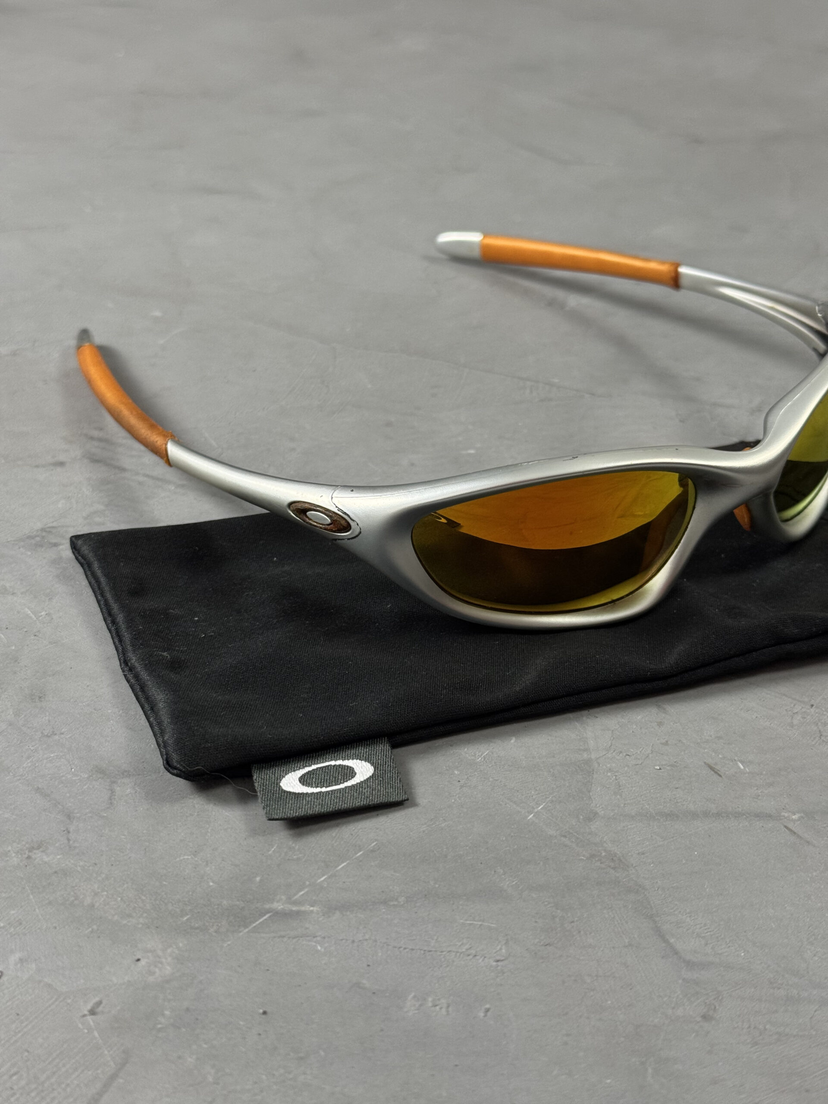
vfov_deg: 39.7
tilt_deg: -33.1
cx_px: 414
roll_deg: -4.0
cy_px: 552
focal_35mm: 48
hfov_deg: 30.3
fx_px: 1531
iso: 125
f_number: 1.78
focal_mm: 6.76
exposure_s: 1/60
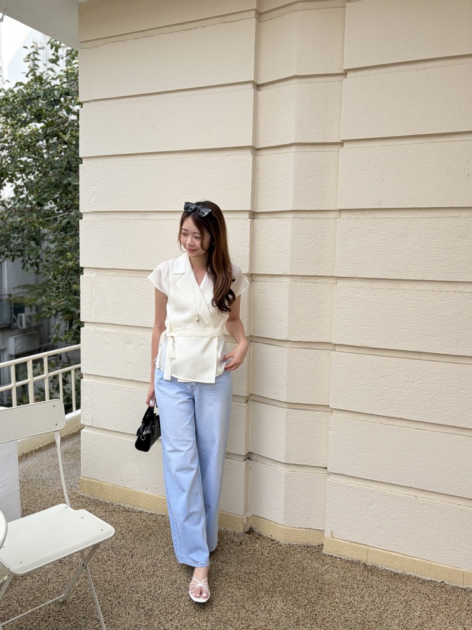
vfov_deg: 67.3
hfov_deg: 53.1
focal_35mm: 26
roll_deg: -1.6
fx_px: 473
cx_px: 236
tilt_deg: -8.3
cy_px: 315
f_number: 1.6
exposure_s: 1/791
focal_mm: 5.96
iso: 50
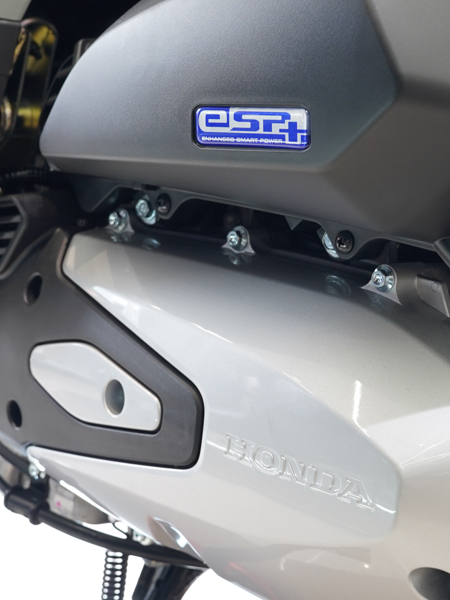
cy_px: 302
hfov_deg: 17.8
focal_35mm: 83
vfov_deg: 23.6
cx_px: 263
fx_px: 1439
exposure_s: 1/25
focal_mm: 38
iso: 800
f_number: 6.3
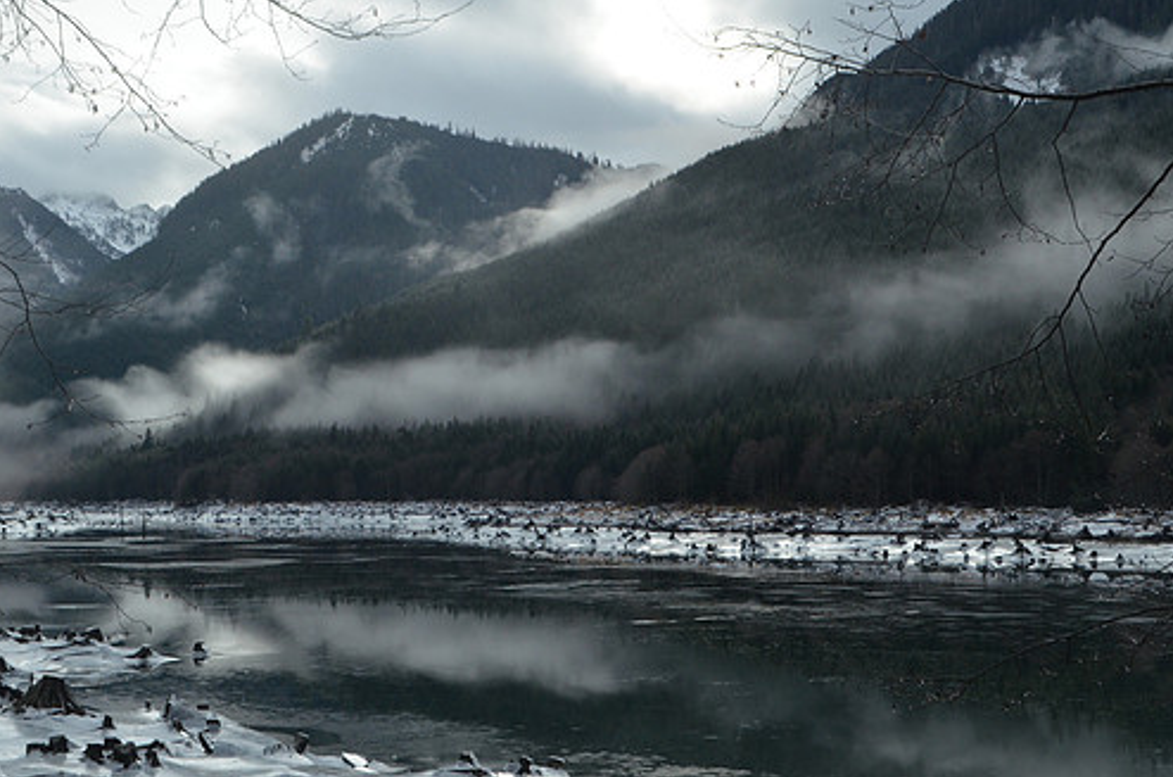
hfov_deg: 32.7
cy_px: 378
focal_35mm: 62
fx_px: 2002
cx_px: 589
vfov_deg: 21.9
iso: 800
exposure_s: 1/320
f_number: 10
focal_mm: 35
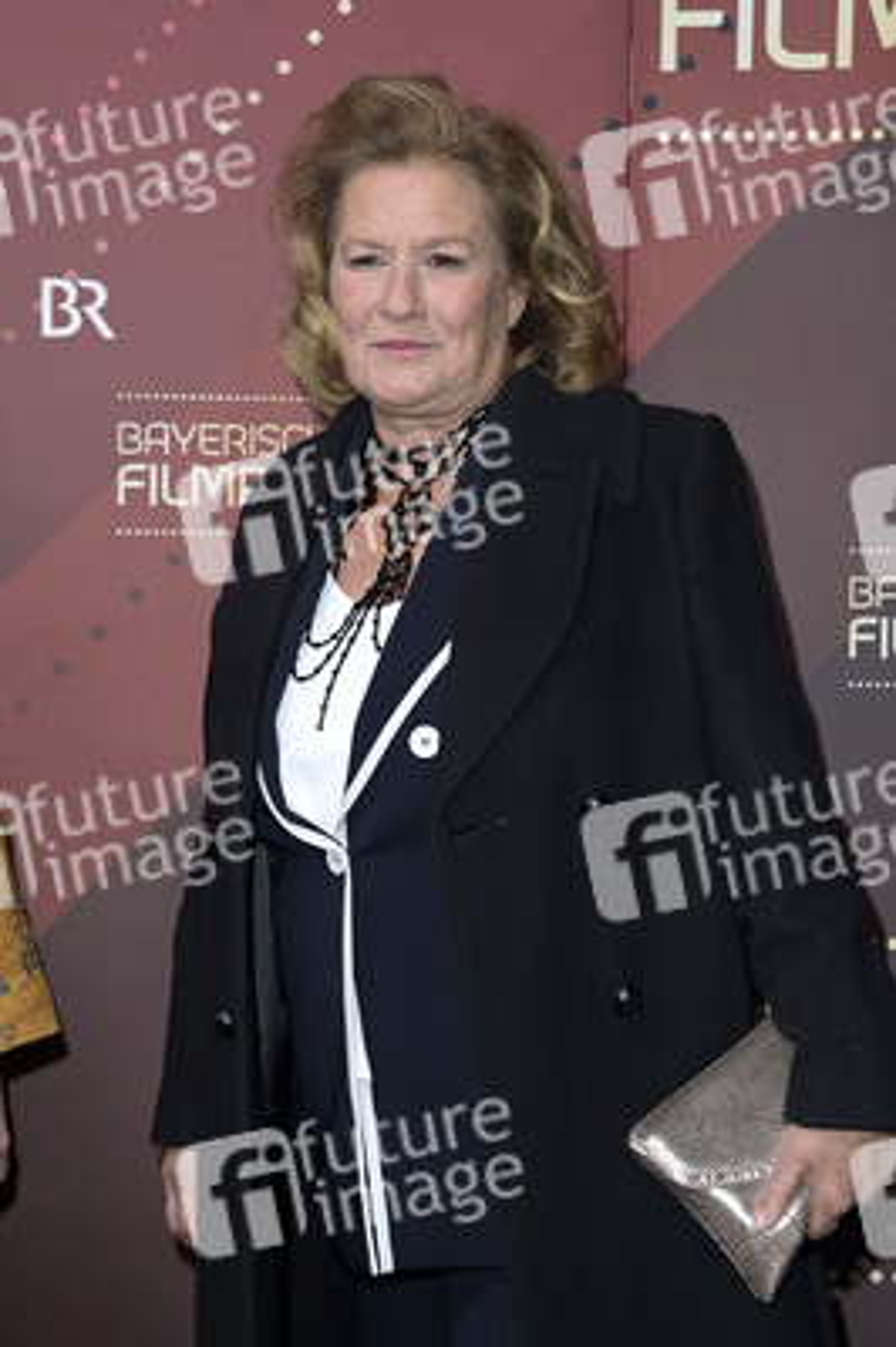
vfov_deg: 31.0
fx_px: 2431
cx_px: 448
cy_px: 674
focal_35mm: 65
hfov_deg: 20.9
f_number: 5.6
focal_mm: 65
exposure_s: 1/250
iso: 640
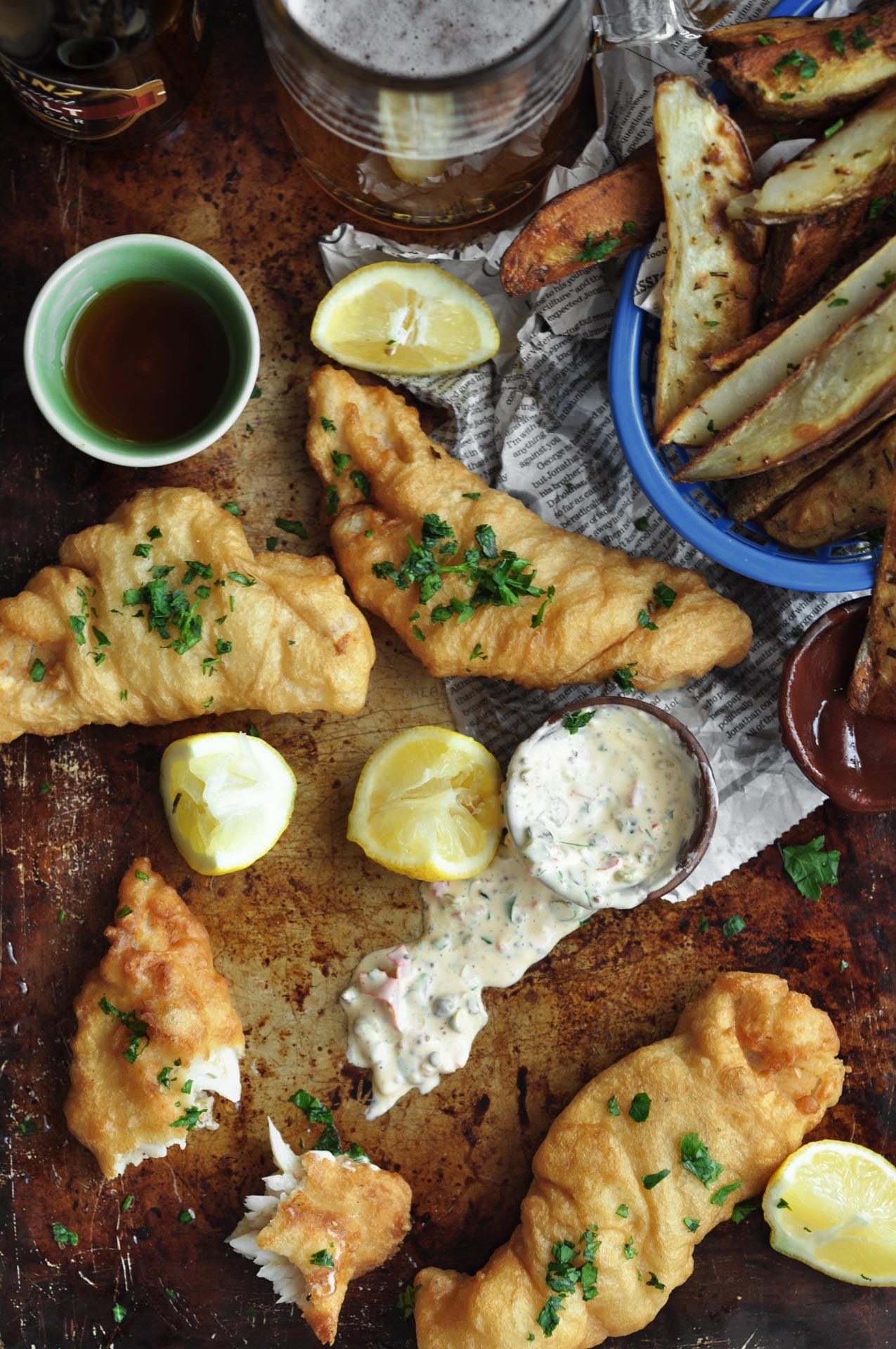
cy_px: 674
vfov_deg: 27.0
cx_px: 448
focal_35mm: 75
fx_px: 2807
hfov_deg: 18.1
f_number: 3.2
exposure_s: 1/30
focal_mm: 50
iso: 200
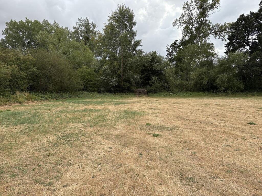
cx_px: 131
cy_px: 98
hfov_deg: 67.3
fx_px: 197
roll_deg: +0.8
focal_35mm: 26
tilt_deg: -3.4
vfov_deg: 53.1
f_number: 1.6
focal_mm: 5.96
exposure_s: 1/1667
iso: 64
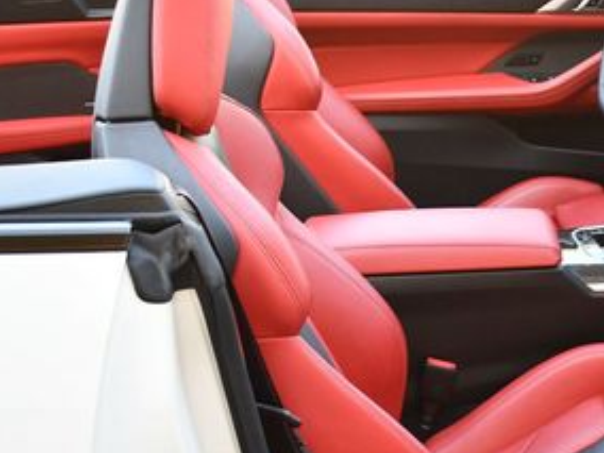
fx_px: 1361
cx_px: 606
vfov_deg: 18.9
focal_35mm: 78
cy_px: 268
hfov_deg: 23.9
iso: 720
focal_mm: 18
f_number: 3.5
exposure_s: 1/250
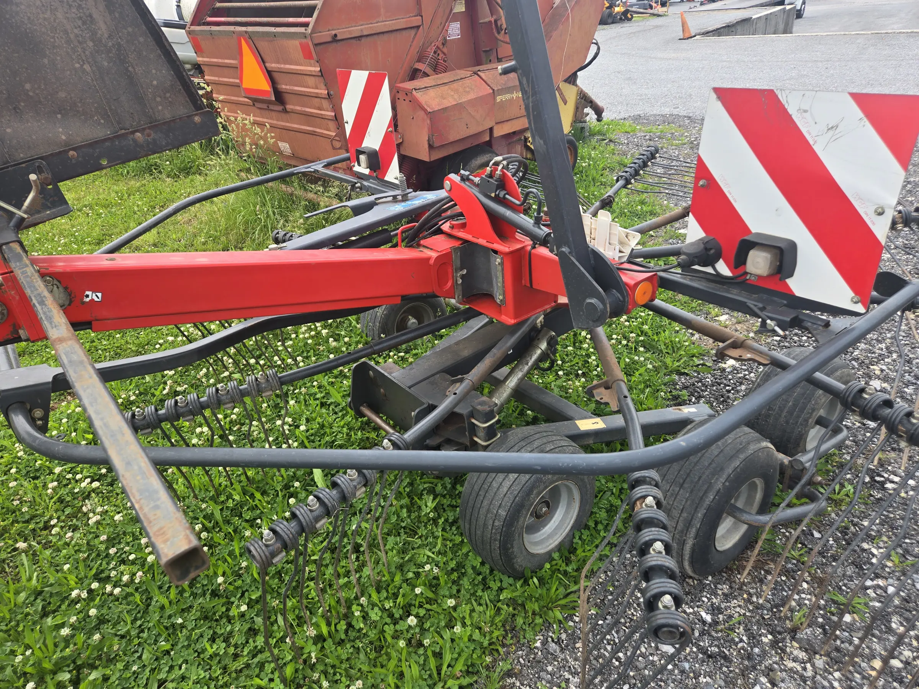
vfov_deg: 58.9
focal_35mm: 23
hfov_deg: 73.9
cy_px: 344
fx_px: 611
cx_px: 460
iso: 25
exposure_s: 1/609
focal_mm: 5.4
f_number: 1.8
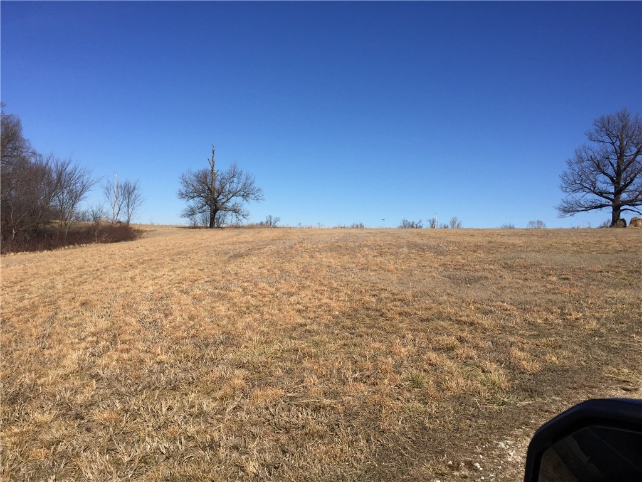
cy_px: 241
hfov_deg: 61.7
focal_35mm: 29
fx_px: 538
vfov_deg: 48.2
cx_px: 321
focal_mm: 4.15
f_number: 2.2
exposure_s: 1/3049
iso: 32
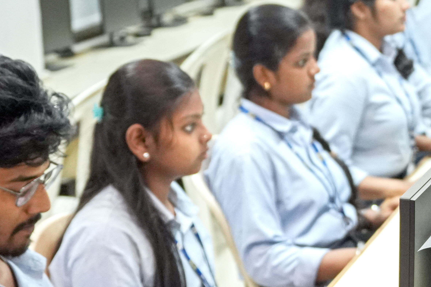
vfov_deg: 10.7
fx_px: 1530
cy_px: 90
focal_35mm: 128
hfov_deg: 15.2
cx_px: 591
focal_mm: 31.7
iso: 2000
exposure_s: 1/125
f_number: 2.8
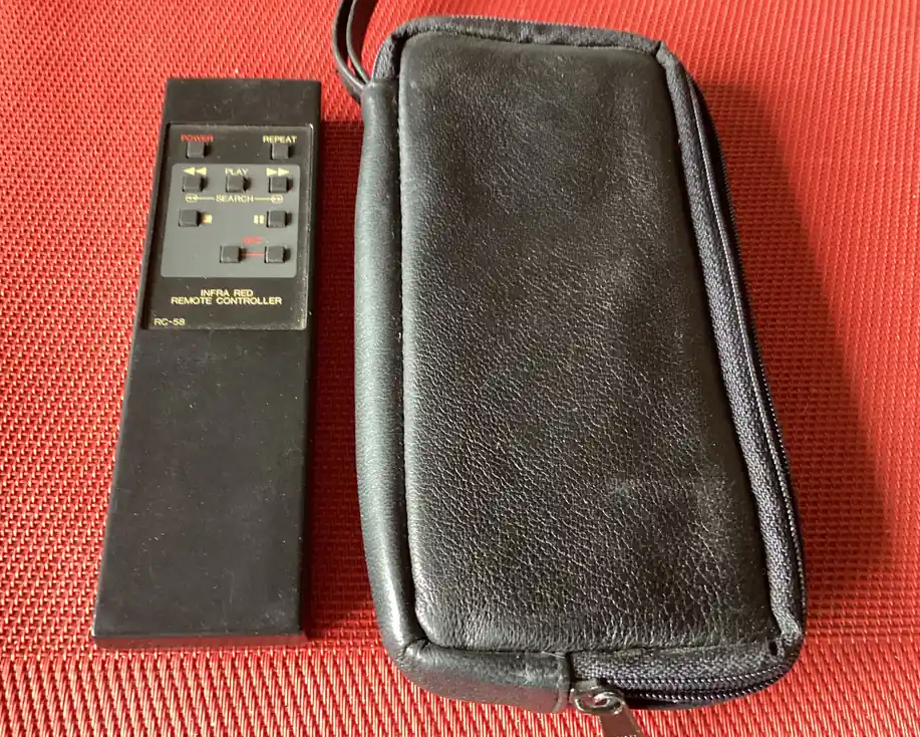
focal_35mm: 33
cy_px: 375
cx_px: 421
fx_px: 899
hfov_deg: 54.1
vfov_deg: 44.6
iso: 320
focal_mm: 3.3
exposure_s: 1/50
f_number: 2.4
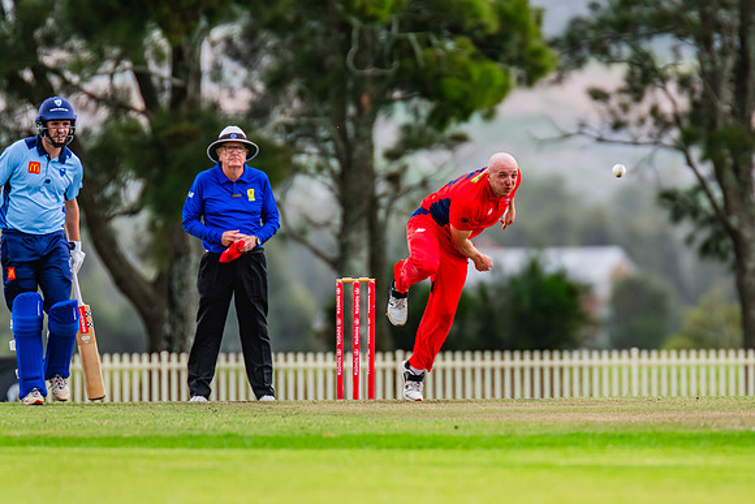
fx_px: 15348
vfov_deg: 1.9
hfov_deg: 2.8
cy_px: 270
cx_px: 460
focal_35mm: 732
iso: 800
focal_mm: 600
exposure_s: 1/1250
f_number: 5.6
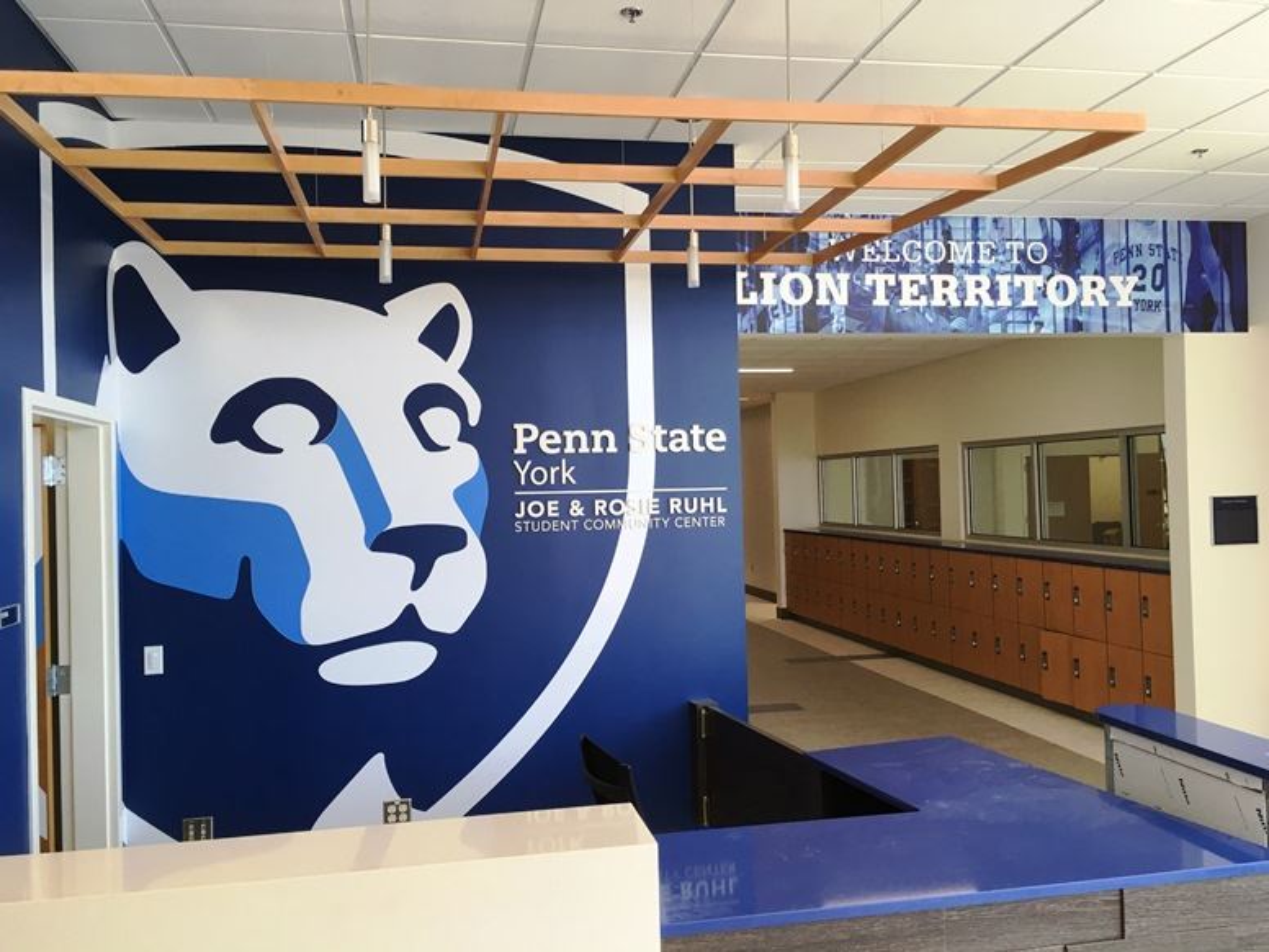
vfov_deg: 48.2
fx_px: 1063
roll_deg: +1.2
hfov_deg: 61.7
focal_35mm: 29
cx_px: 634
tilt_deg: +0.9
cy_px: 476
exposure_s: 1/40
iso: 25
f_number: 2.2
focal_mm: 4.15
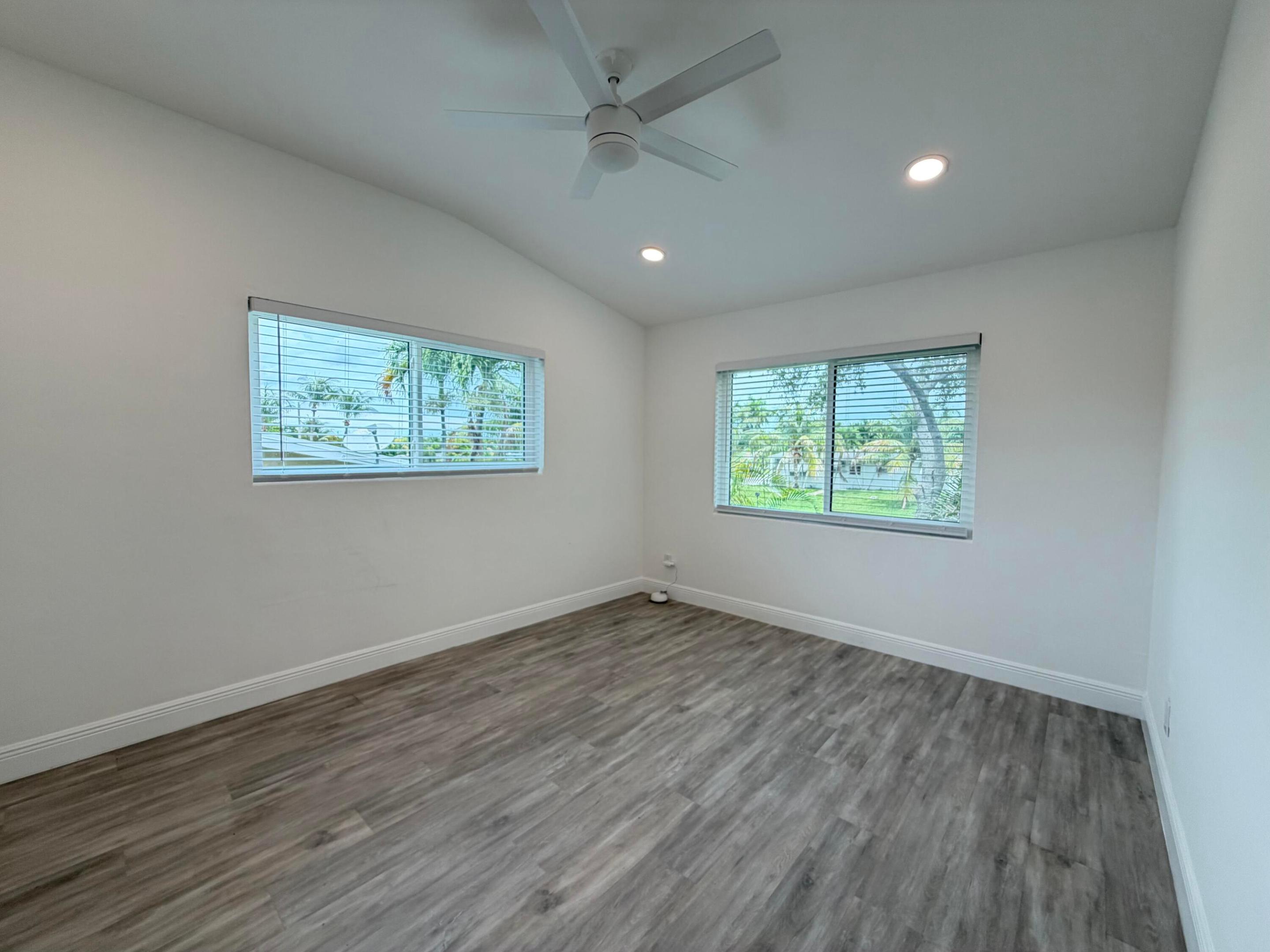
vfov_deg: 85.7
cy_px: 476
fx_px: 514
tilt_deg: -3.0
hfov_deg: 102.1
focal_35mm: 14
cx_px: 635
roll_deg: -0.8
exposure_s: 1/120
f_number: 2.2
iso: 80
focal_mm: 2.22
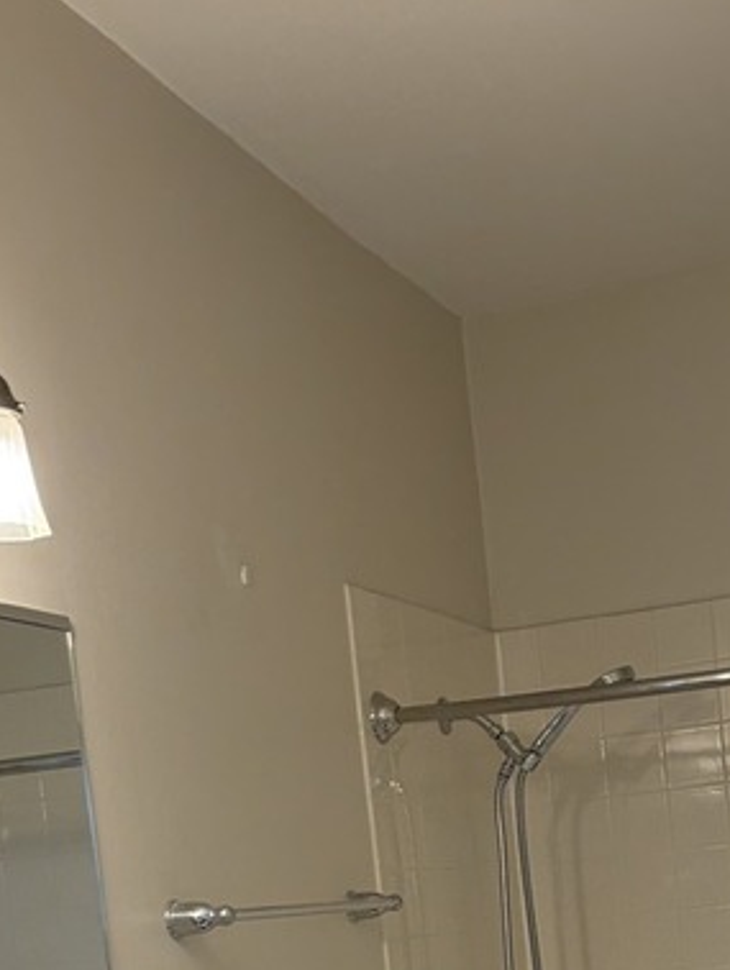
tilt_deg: -6.3
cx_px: 520
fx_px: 2077
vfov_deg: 24.1
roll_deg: +5.3
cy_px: 1131
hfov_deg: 19.8
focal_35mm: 74
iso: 100
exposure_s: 1/120
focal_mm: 5.96
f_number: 1.6
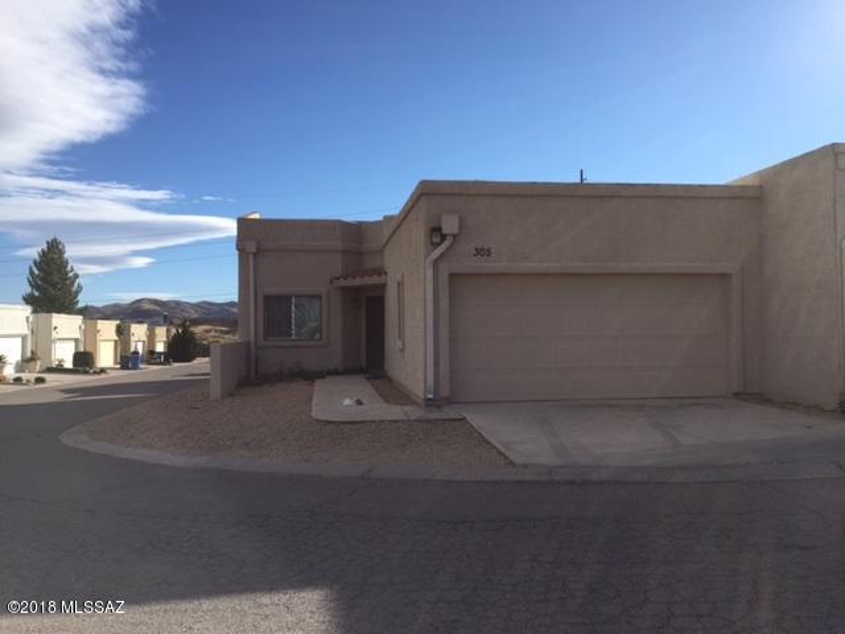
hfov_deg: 61.7
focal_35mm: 29
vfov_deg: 48.2
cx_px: 422
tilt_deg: +1.6
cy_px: 317
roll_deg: -0.5
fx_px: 708
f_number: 2.2
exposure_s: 1/1721
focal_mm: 4.15
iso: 32
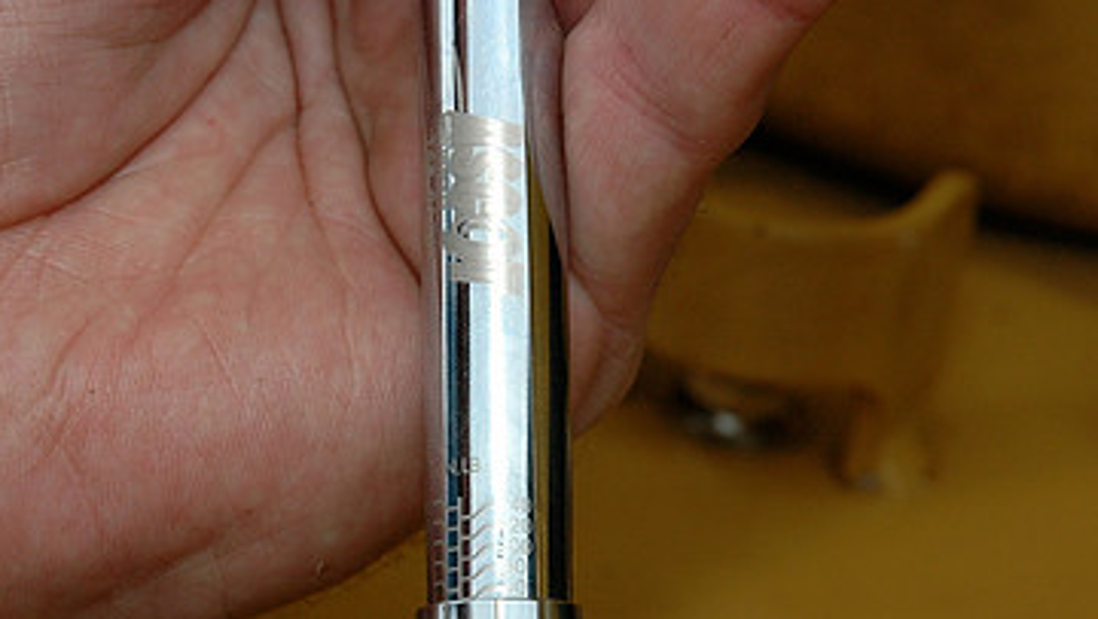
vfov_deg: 6.9
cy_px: 582
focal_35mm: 177
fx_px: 5156
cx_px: 506
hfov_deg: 12.2
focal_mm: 70
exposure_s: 1/250
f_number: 8
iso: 400
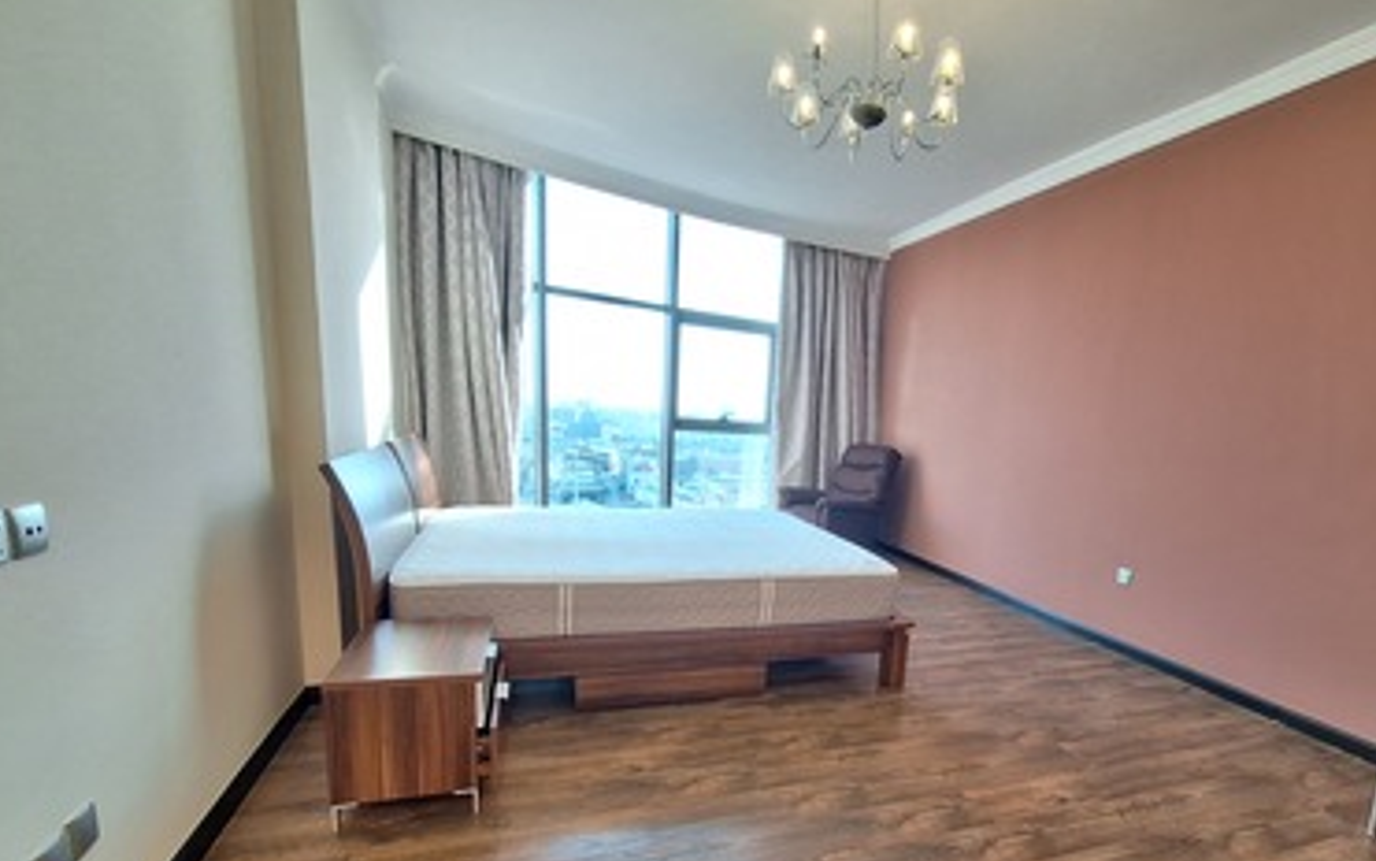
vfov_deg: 66.9
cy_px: 544
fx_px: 638
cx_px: 803
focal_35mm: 17
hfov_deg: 93.5
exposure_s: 1/25
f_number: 2.2
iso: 200
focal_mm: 1.74
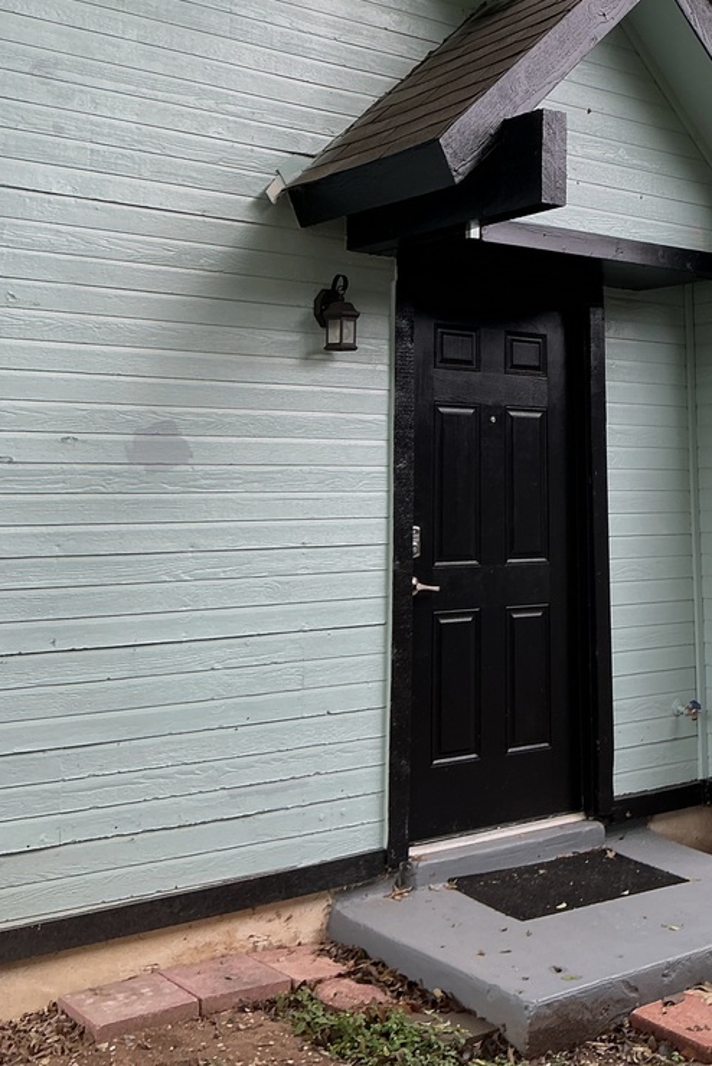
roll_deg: +0.6
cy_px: 291
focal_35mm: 44
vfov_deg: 43.3
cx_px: 520
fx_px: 1304
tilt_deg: +6.6
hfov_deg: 30.1
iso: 20
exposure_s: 1/120
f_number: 1.8
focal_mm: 3
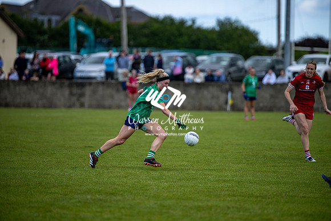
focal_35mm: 250
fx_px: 2299
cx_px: 166
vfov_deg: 5.5
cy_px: 110
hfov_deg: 8.2
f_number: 2.8
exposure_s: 1/3200
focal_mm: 250
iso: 360
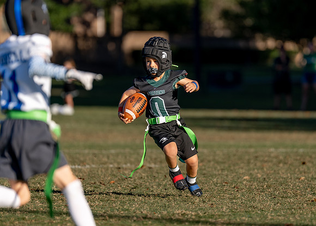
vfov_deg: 4.4
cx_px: 186
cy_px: 109
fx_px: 2949
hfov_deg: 6.1
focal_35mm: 329
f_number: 2.8
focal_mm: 200
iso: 100
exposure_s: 1/2000
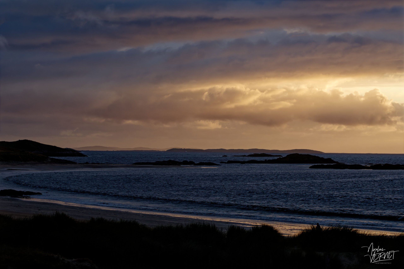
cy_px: 134
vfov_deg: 13.0
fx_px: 1178
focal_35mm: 105
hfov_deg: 19.5
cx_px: 202
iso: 800
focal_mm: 70
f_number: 6.3
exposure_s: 1/640
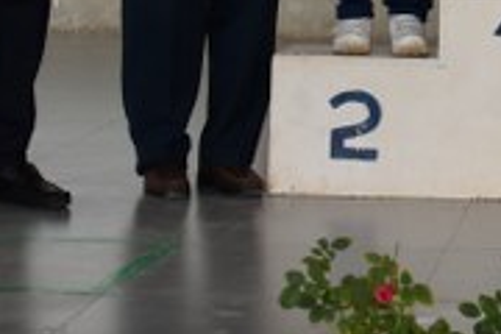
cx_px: 726
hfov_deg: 11.0
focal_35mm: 180
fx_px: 2508
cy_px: -294
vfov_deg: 7.4
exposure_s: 1/250
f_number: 5.6
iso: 360
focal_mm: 27
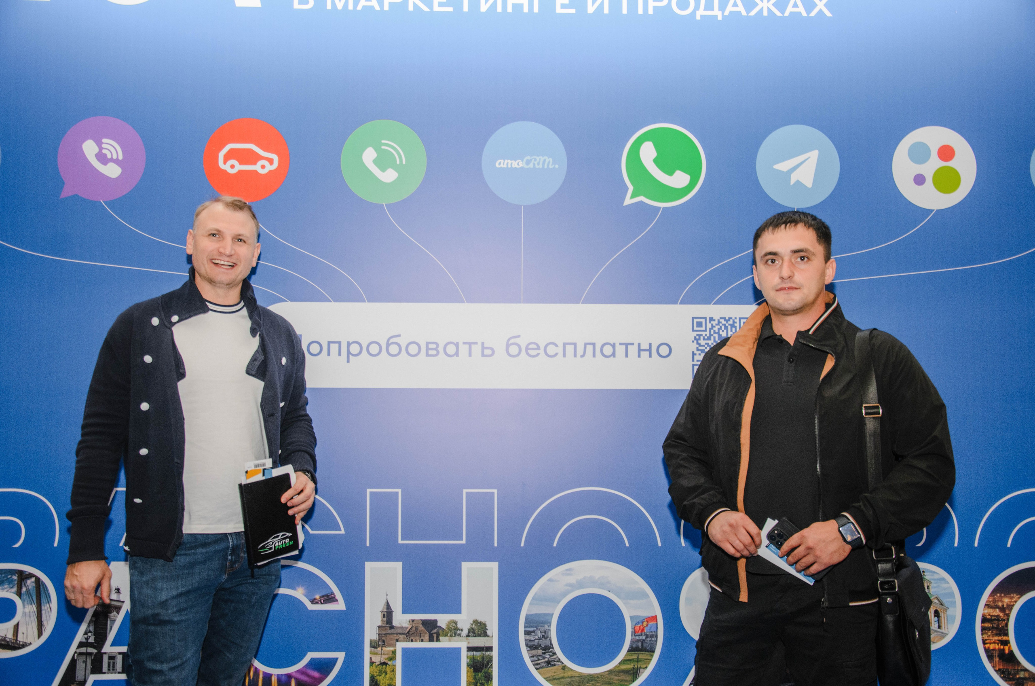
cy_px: 343
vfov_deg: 36.7
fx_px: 1033
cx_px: 518
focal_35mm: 36
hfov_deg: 53.2
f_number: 3.8
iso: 320
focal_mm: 24
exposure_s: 1/125
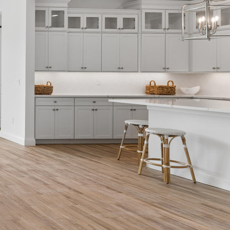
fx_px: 324
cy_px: 76
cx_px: -143
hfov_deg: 25.2
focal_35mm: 43
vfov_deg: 38.7
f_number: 8
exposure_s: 1/20
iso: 200
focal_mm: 14.7
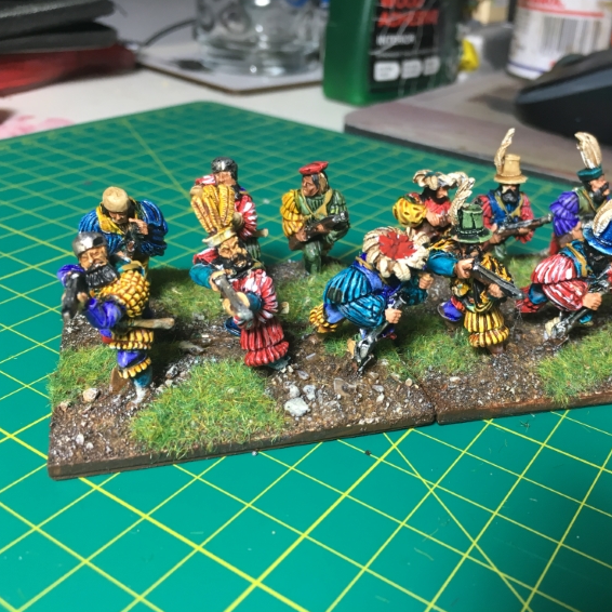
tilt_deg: -26.2
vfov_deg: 47.2
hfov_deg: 46.8
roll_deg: -5.1
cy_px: 302
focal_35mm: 35
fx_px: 700
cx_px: 384
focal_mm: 4.15
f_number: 2.2
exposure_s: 1/33
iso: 64
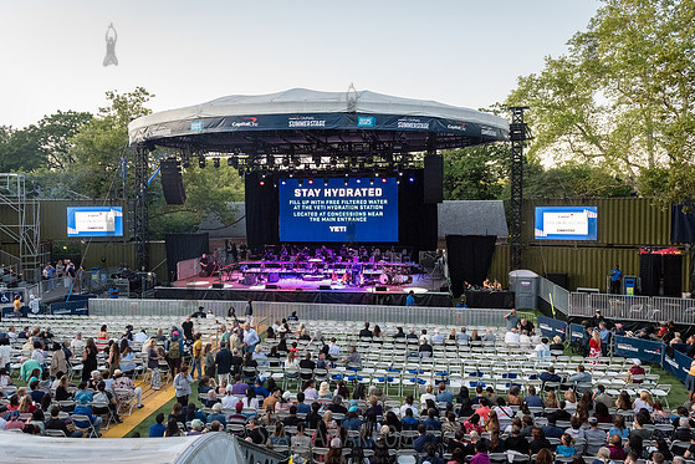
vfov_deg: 46.4
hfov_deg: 65.5
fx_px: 541
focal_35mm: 28
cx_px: 351
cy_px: 225
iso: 4000
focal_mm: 27
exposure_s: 1/640
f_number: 3.5
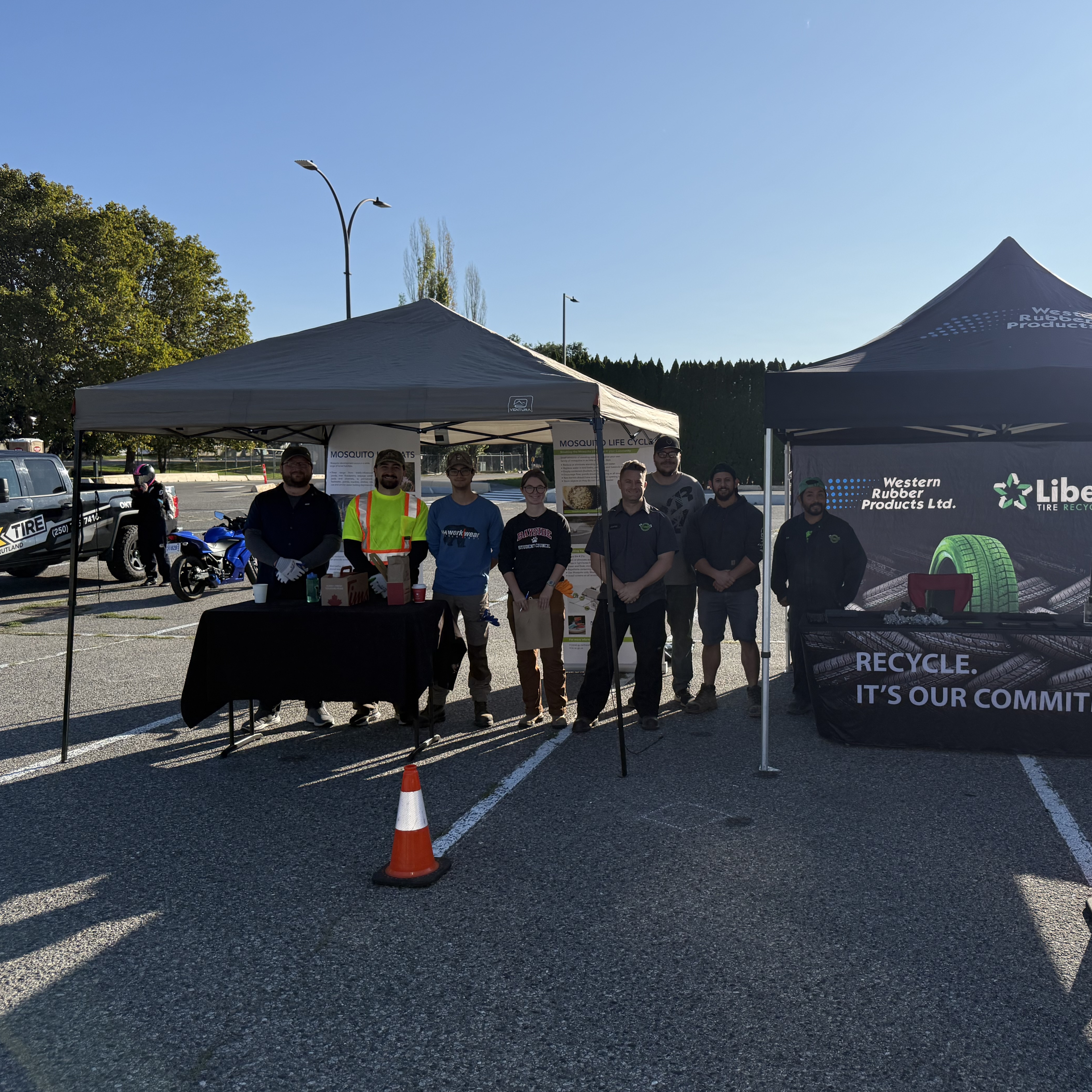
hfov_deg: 54.9
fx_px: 1035
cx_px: 693
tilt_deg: -4.6
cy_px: 547
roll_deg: -0.7
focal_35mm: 29
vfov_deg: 55.6
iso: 100
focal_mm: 6.76
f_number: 1.78
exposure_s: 1/6711
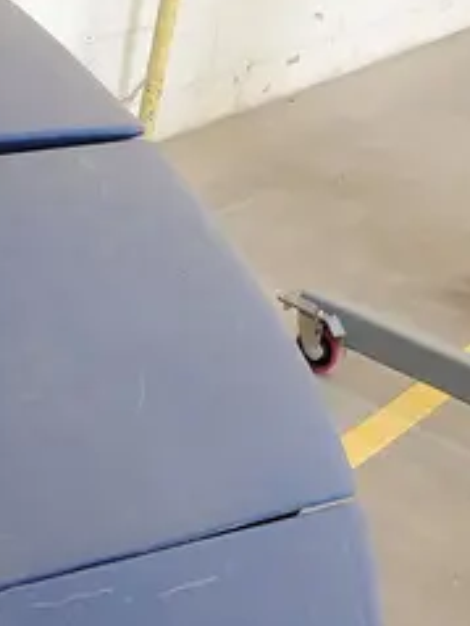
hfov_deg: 17.3
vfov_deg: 23.5
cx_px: -150
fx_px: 1446
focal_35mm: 80
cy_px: 612
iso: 200
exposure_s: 1/40
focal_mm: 4.3
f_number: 2.4
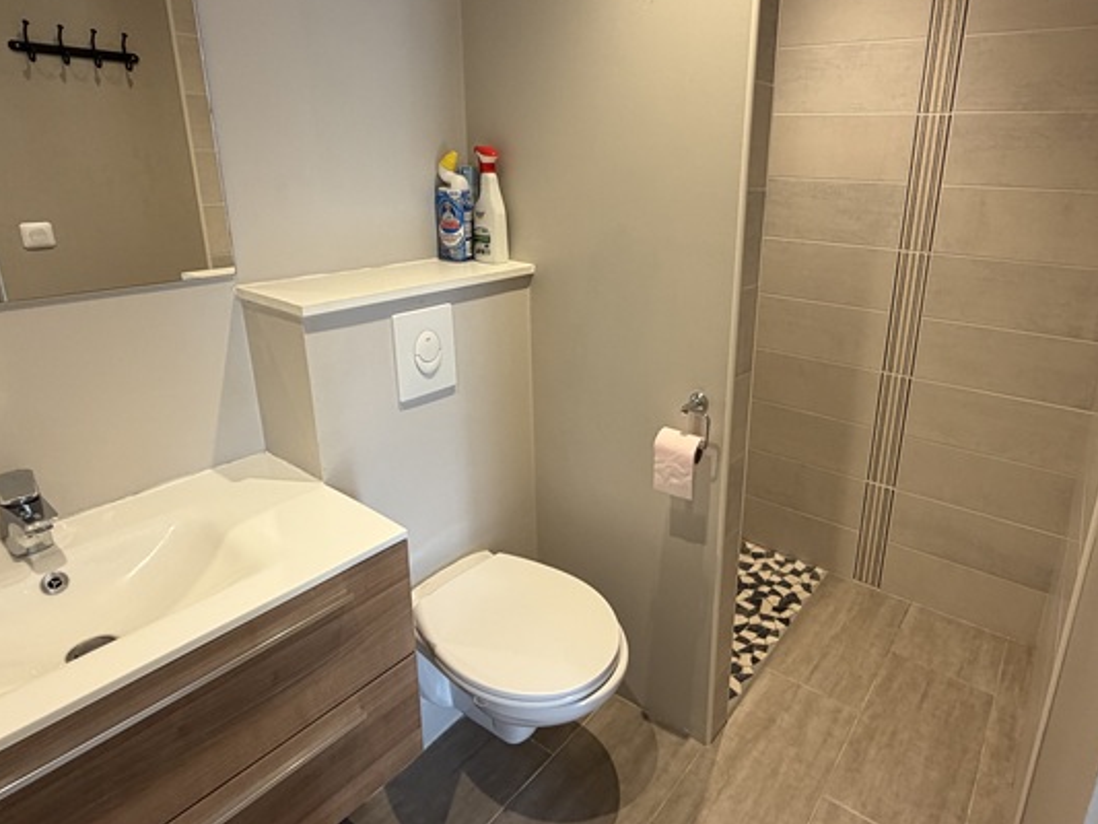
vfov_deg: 63.2
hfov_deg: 78.2
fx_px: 666
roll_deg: -0.8
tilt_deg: -16.3
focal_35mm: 21
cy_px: 356
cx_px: 653
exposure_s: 1/50
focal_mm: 2.22
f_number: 2.2
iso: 200
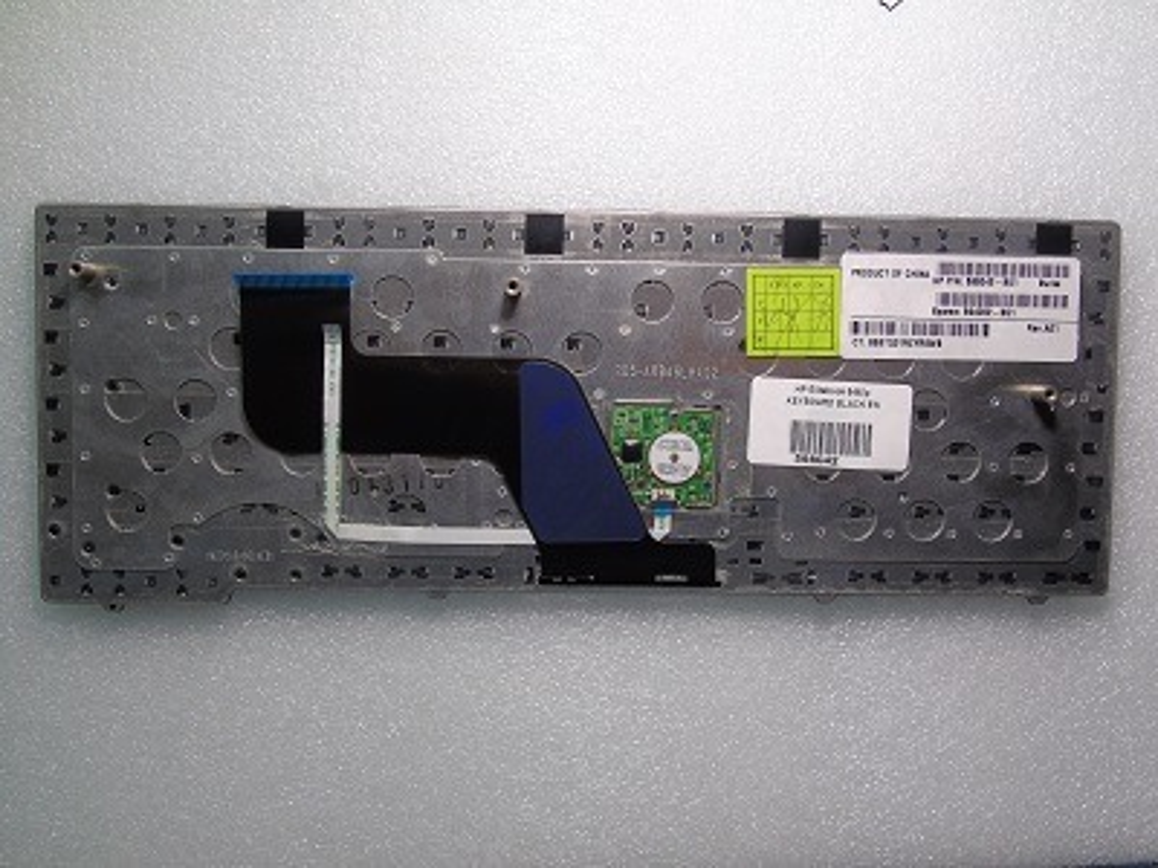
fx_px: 1137
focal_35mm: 34
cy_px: 434
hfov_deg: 54.0
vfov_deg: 41.8
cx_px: 579
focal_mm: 6.1
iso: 100
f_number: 5.6
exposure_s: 1/13
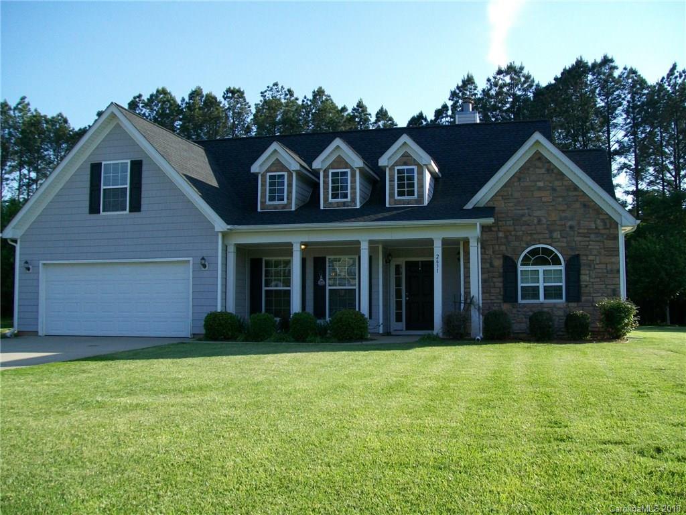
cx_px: 343
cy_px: 258
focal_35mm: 36
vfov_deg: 39.7
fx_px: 713
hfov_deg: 51.4
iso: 64
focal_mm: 6
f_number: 2.7
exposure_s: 1/500
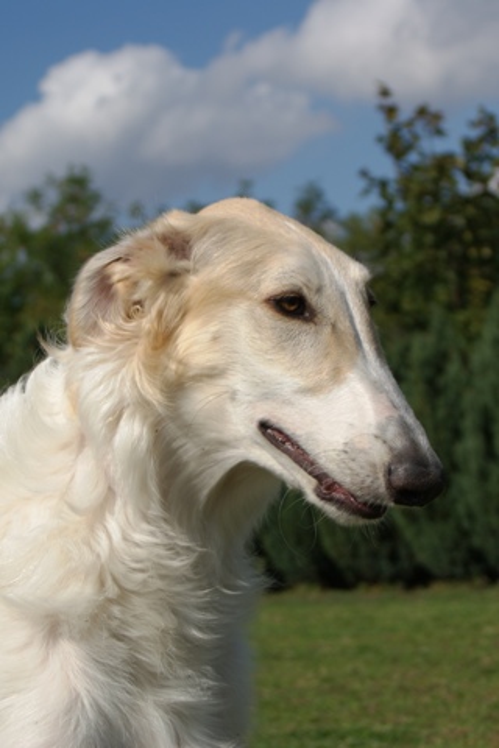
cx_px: 250
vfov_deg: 27.0
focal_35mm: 75
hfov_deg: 18.2
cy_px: 374
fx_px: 1559
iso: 100
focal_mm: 50
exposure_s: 1/640
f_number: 7.1
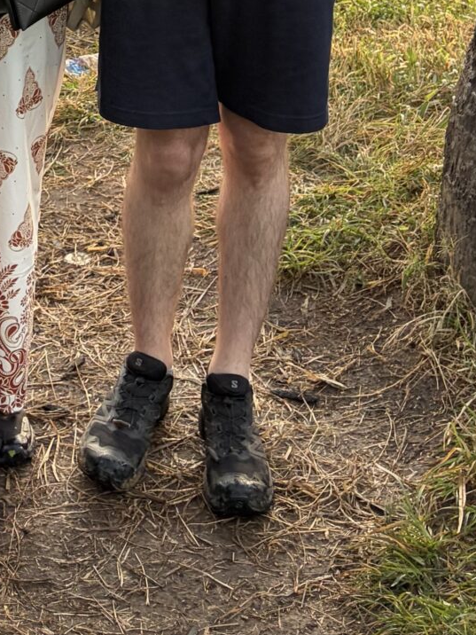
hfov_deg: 15.5
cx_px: -26
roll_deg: +0.5
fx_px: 1705
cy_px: -459
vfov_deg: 17.6
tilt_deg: -2.5
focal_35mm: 93
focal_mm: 5.96
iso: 125
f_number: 1.6
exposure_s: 1/116
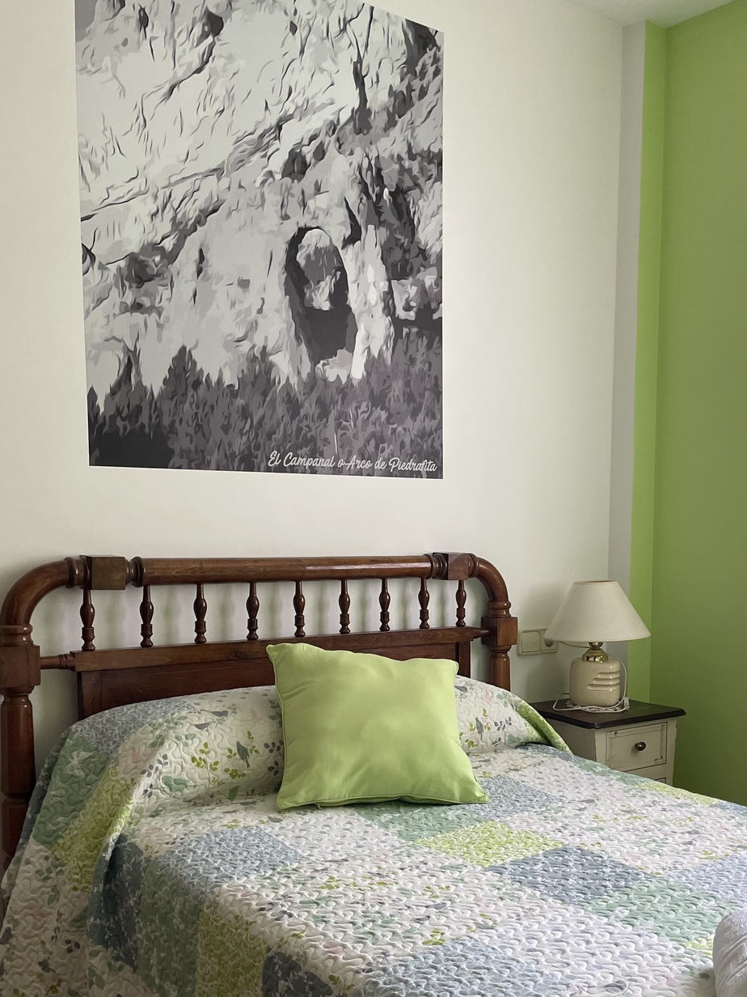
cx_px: 532
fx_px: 1093
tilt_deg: -4.6
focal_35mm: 38
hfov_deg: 37.1
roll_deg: -0.8
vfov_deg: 48.5
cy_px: 631
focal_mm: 4.2
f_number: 1.6
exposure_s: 1/109
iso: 125
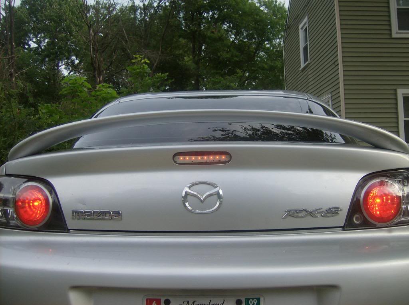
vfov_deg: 39.5
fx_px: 424
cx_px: 204
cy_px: 152
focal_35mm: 36
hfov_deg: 51.5
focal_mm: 6
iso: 100
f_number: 2.8
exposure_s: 1/393
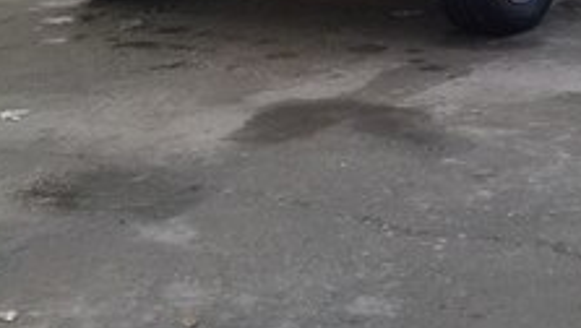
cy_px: -99
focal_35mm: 75
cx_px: 472
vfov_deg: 15.4
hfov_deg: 27.6
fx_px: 1157
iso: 50
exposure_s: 1/204
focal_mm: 3.3
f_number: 2.2
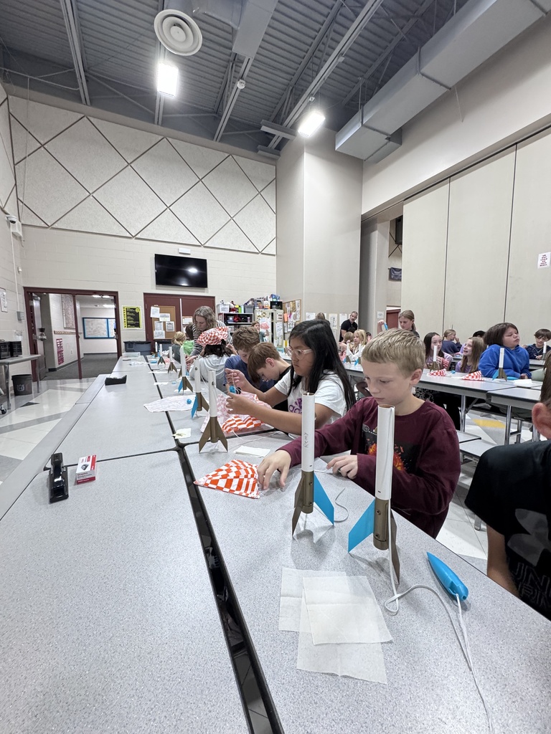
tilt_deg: -6.1
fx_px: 297
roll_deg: +0.2
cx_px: 276
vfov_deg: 102.1
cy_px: 367
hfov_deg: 85.7
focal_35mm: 14
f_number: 2.2
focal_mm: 2.22
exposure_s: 1/88
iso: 320
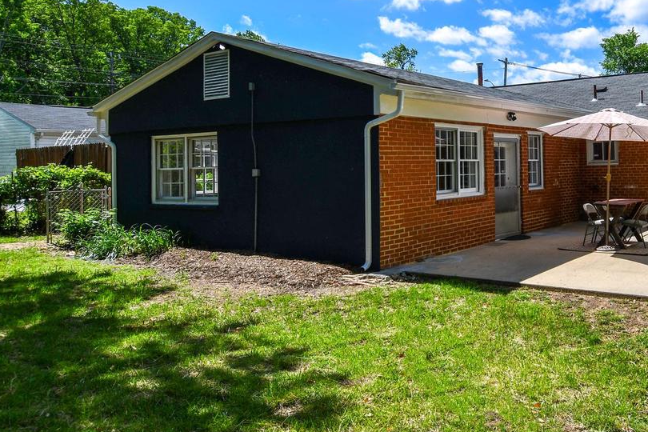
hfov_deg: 55.1
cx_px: 508
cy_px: 159
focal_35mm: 32
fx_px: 576
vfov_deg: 40.8
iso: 100
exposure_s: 1/320
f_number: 9
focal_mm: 12
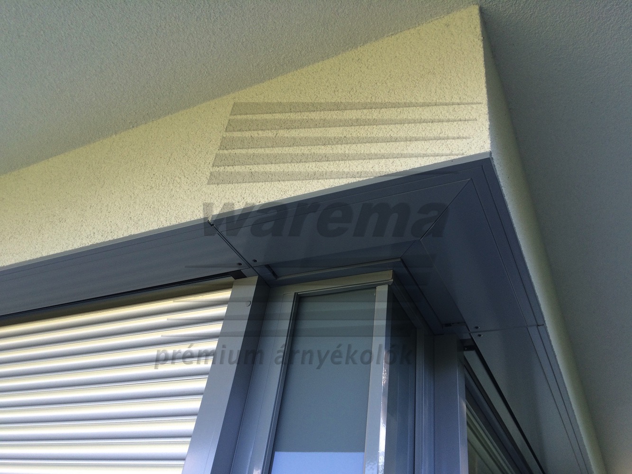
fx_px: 530
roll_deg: -8.9
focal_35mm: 29
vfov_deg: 48.2
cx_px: 316
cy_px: 237
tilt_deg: +37.2
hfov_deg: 61.7
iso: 32
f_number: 2.2
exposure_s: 1/107
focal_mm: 4.15
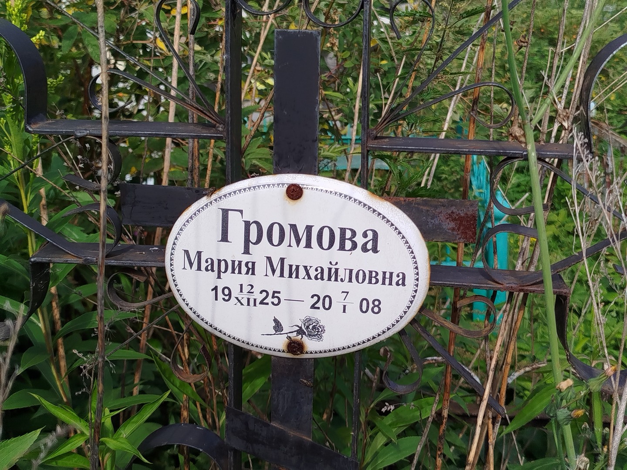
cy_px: 235
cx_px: 314
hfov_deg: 39.7
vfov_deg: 30.3
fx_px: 869
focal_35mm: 48
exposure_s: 1/703
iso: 50
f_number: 1.7
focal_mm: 5.31
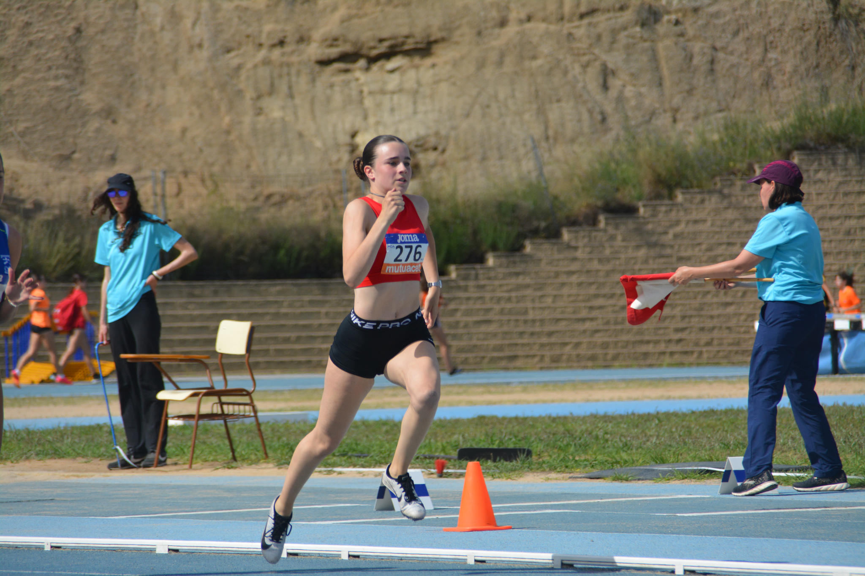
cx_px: 432
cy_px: 288
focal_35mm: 300
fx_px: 7207
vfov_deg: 4.6
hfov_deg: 6.9
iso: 400
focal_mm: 200
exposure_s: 1/1600
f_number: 6.3
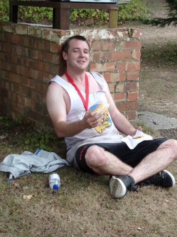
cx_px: 90
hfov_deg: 20.1
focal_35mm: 73
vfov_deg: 26.7
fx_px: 498
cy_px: 118
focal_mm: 11.5
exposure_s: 1/90
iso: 80
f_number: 4.5
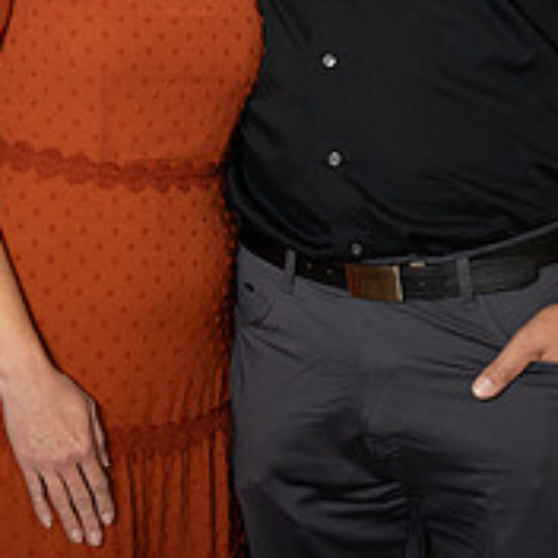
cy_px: 3
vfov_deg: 13.1
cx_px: 269
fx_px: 2407
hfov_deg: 13.2
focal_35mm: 132
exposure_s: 1/160
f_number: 2.8
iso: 1000
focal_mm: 60.7
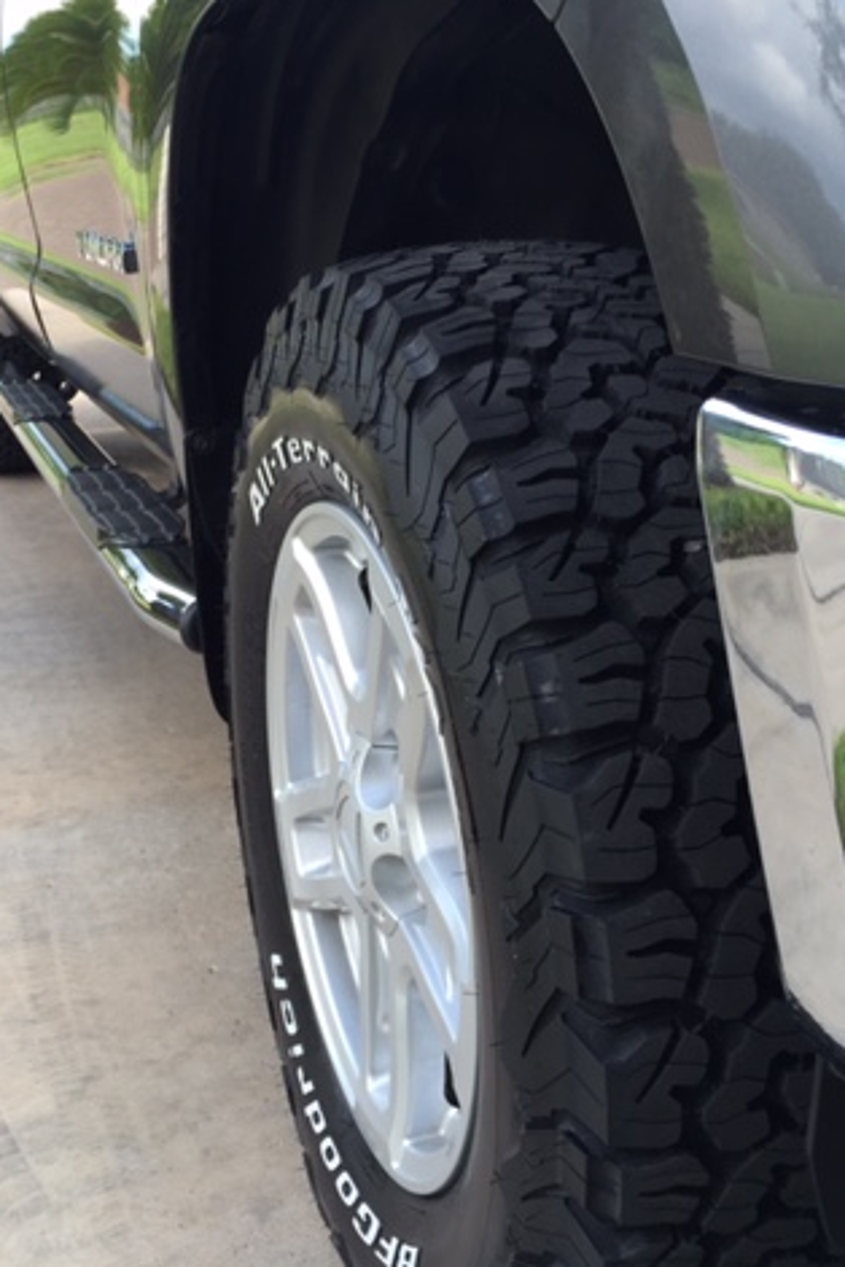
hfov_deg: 32.5
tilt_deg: -17.9
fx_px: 1443
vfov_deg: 47.4
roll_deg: +0.1
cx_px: 312
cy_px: 629
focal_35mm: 41
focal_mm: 4.15
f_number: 2.2
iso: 32
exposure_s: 1/141
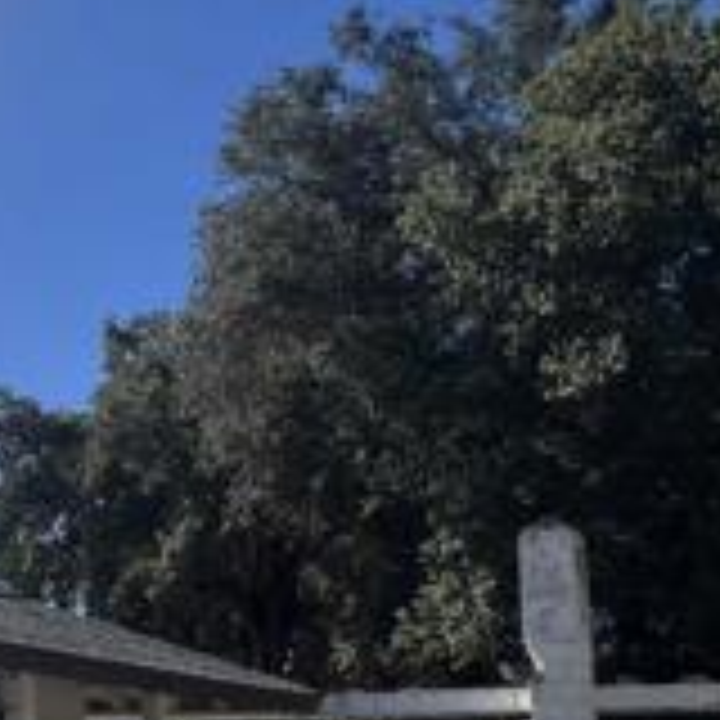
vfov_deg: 35.6
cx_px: -176
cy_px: 572
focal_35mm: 46
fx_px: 1082
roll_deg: -2.0
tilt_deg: +9.8
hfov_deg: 30.4
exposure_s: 1/1845
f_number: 1.8
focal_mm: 1.57
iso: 32
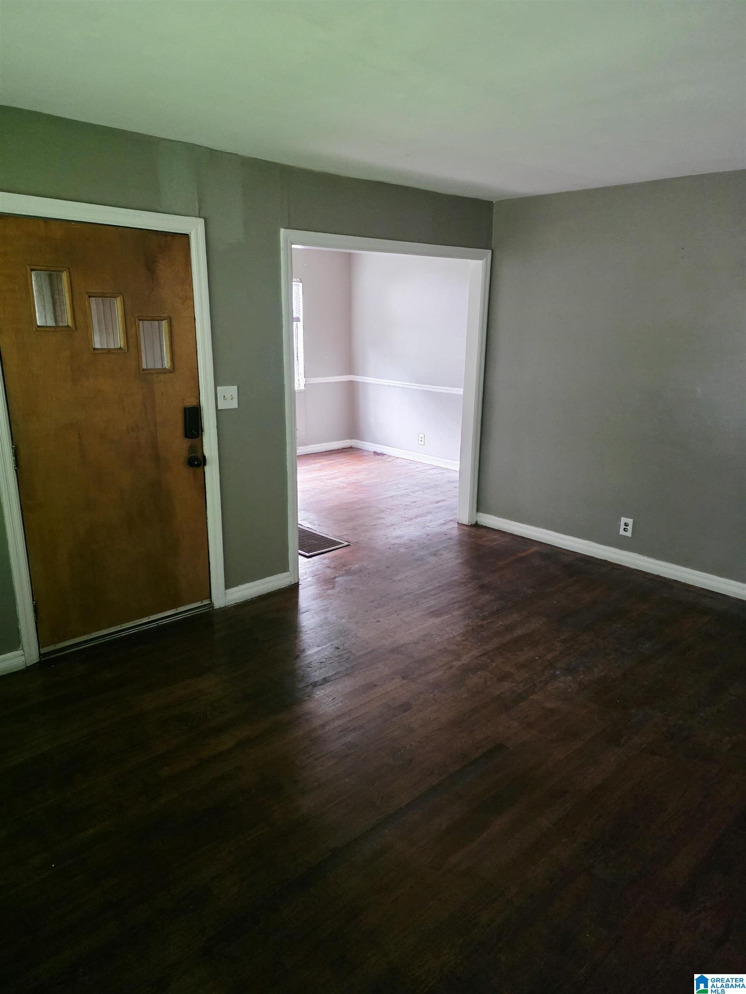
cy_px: 497
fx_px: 661
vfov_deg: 73.9
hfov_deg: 58.9
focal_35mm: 23
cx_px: 373
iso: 1600
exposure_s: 1/120
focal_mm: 6.3
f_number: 1.7
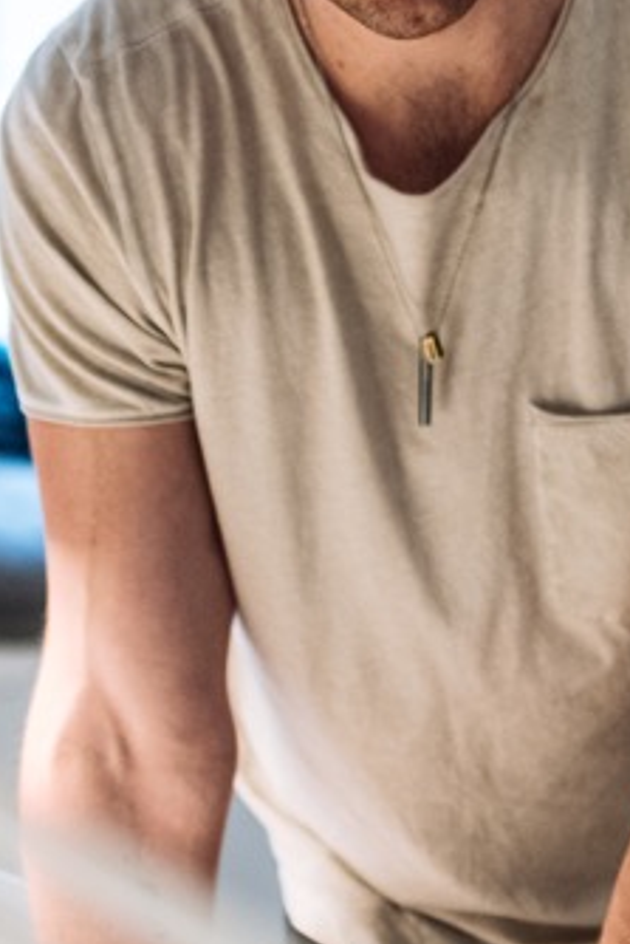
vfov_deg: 15.3
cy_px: 496
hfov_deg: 10.2
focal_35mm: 134
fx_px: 3514
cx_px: 571
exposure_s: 1/250
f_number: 1.8
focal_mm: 35
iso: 640
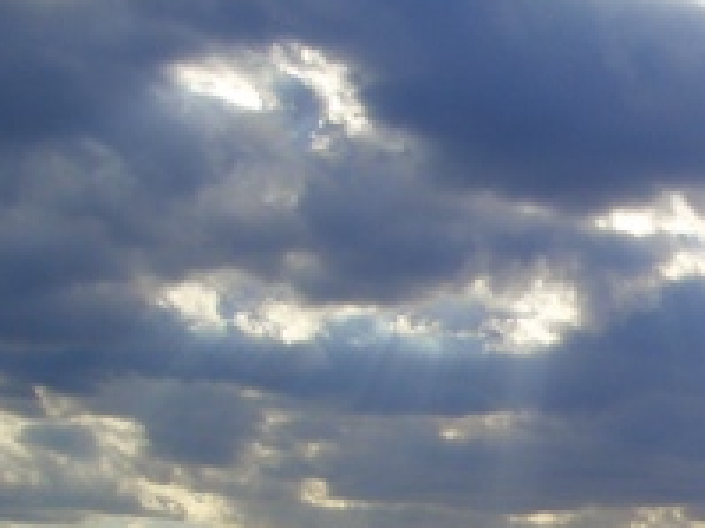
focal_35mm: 111
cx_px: 783
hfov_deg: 17.1
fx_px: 2259
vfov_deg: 13.1
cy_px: 560
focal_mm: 8.2
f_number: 5
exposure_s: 1/1000
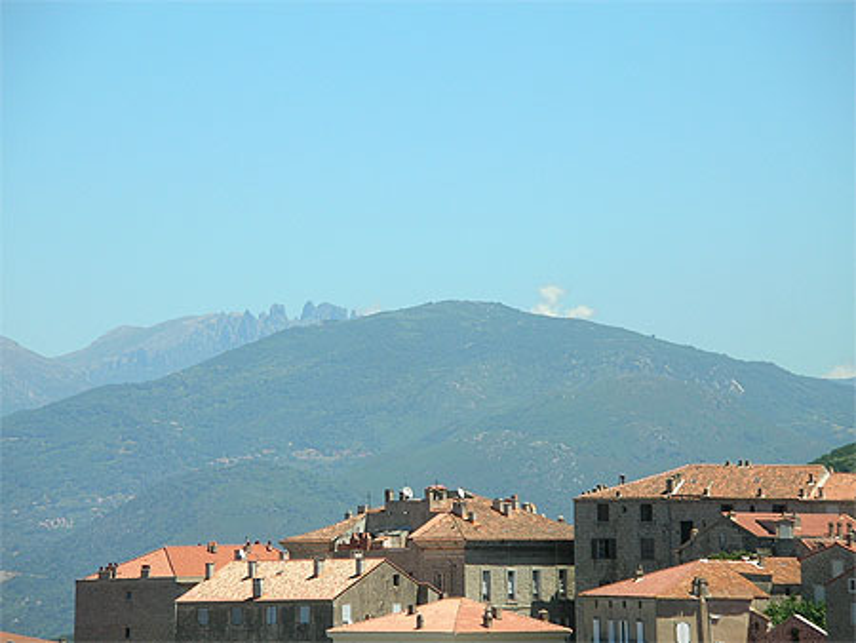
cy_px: 322
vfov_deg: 6.3
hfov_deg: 8.4
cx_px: 428
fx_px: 5814
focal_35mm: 235
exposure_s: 1/727
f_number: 4.1
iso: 71
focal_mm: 38.8
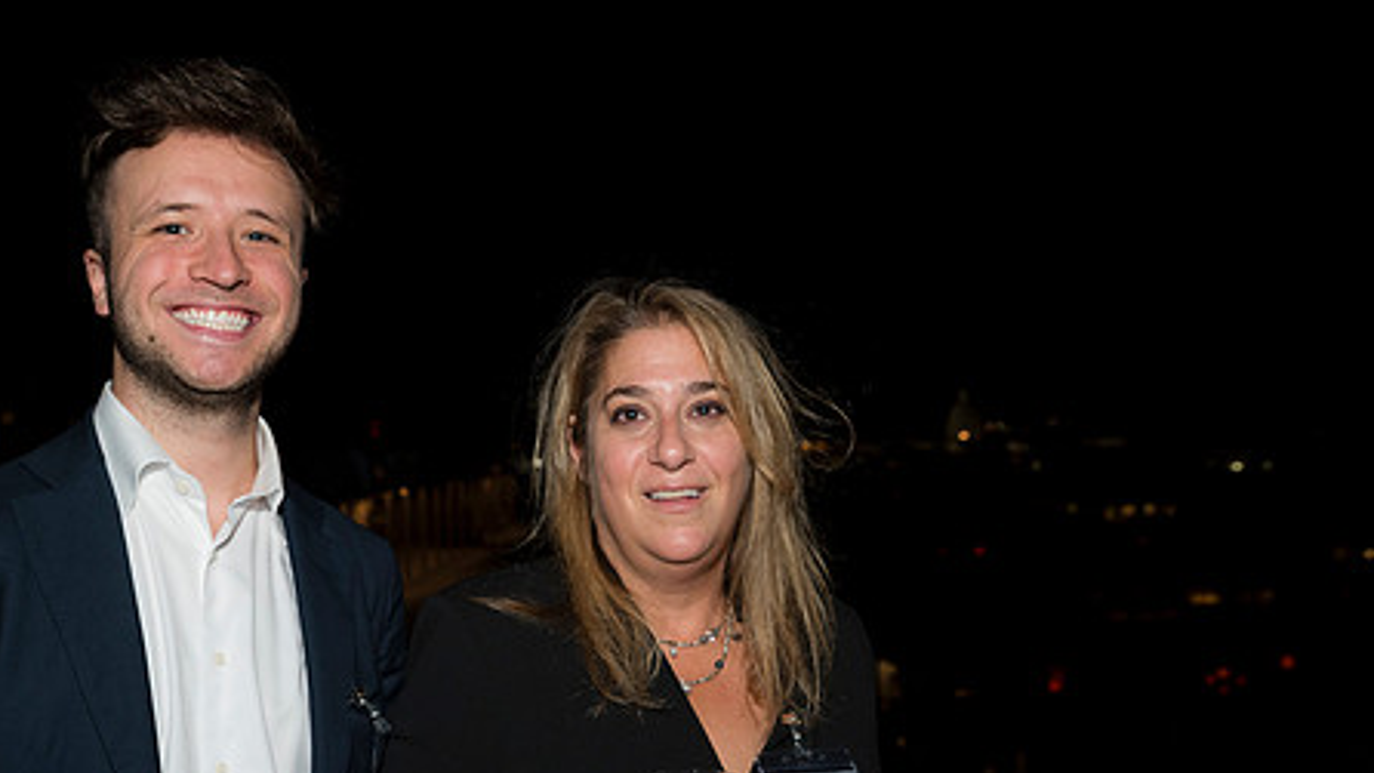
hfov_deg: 41.9
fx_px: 1785
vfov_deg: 24.2
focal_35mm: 49
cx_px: 567
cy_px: 577
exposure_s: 1/125
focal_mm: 36
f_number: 5
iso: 800
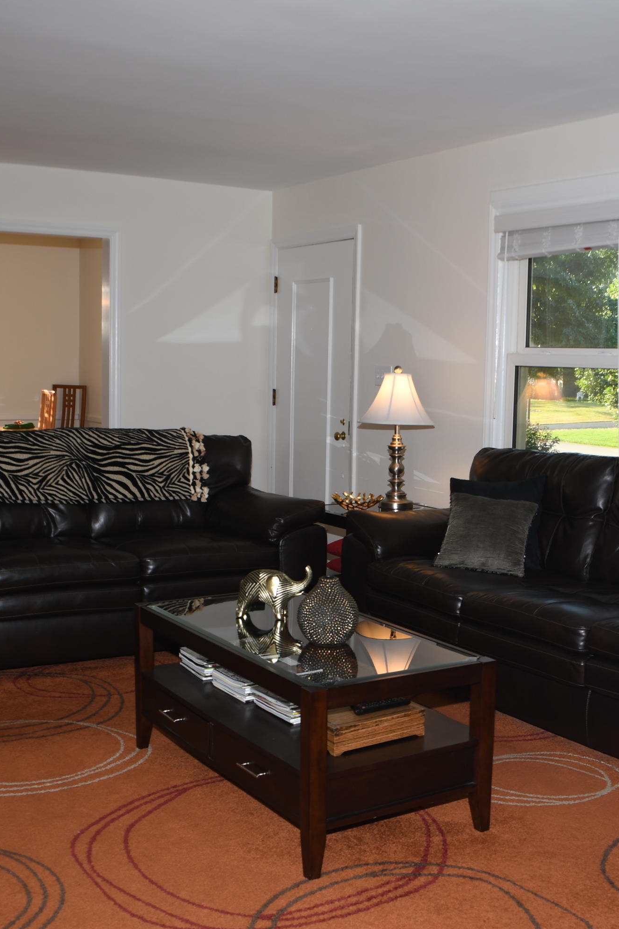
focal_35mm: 41
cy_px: 460
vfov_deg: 47.4
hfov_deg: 32.4
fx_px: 1058
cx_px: 395
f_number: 4
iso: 100
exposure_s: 1/60
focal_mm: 18
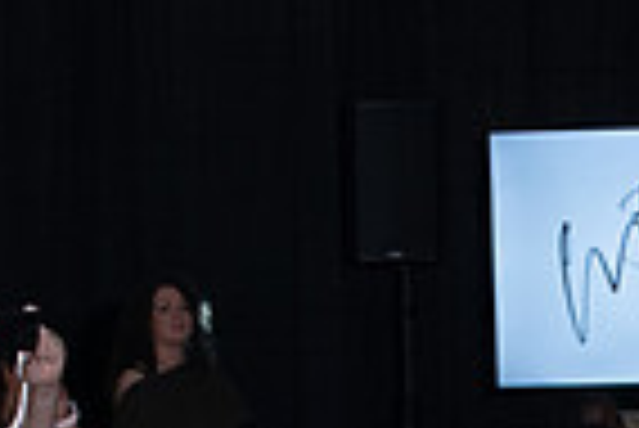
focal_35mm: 307
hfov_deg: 6.5
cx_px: 1202
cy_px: 831
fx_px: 5455
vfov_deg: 4.4
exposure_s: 1/160
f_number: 6.3
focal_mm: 75
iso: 1000
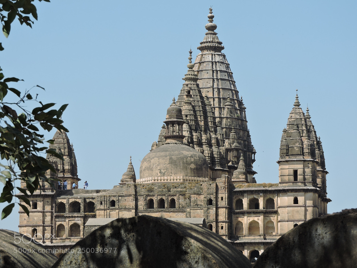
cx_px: 178
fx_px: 1753
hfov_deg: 11.6
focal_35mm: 170
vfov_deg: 8.7
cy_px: 134
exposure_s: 1/400
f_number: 5.8
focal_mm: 30.5
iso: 100
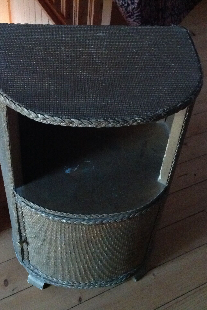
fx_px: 423
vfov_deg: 40.3
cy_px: 154
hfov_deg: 27.5
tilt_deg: -46.8
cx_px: 102
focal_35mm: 49
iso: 800
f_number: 2.4
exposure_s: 1/15
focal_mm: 4.28
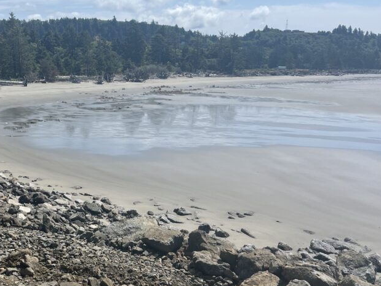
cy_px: 166
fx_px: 473
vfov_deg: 33.5
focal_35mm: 43
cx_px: 82
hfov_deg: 42.1
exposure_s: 1/4854
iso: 50
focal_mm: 5.1
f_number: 1.6
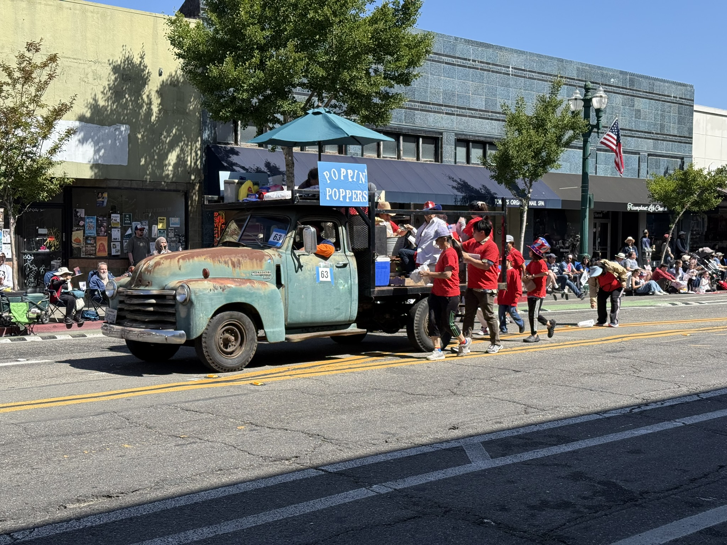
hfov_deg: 39.7
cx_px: 364
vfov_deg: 30.3
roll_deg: -0.6
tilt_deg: -2.8
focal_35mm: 48
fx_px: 1008
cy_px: 272
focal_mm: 6.76
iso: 64
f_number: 1.78
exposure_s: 1/2667
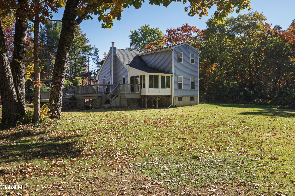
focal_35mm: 30
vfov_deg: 43.6
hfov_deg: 62.0
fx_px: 246
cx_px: 148
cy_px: 98
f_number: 11
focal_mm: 30
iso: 400
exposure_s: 1/250
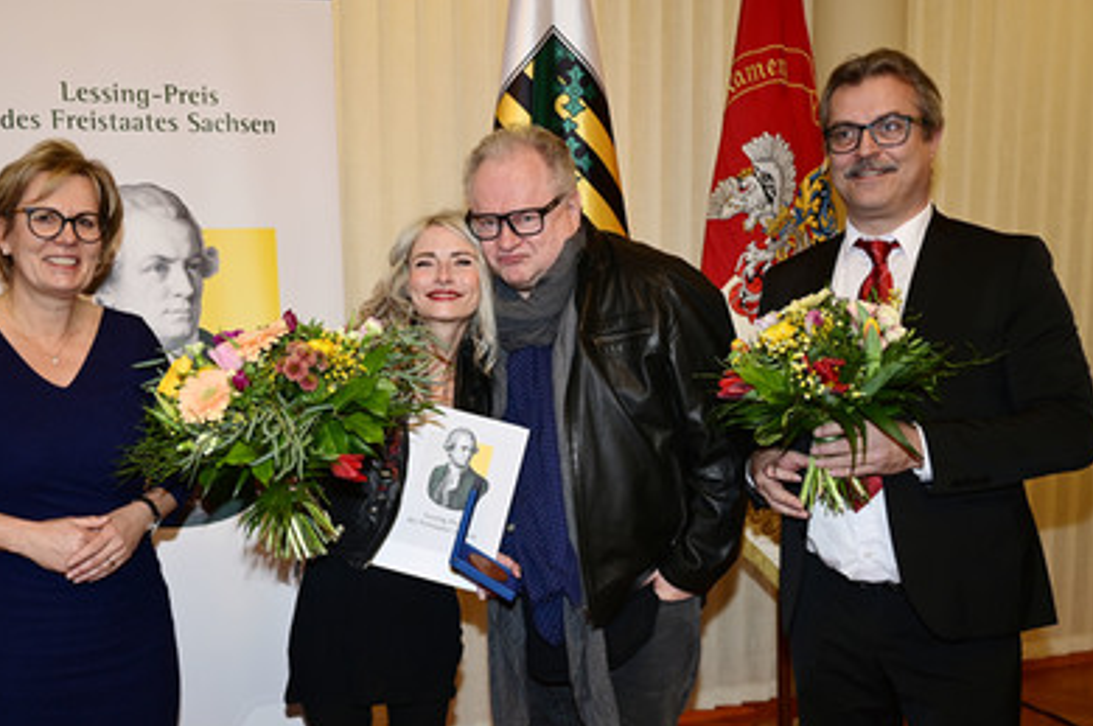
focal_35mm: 38
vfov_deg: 35.3
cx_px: 483
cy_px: 418
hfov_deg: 51.1
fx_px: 1139
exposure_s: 1/200
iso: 800
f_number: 2.8
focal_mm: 32.5
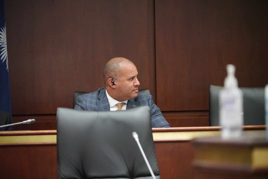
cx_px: 134
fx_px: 1787
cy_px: 90
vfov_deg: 5.7
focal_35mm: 240
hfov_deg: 8.6
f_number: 6.3
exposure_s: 1/125
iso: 12800
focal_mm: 240
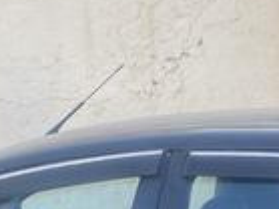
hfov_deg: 16.2
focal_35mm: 122
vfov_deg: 11.7
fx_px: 982
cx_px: 118
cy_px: 300
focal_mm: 4.25
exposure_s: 1/317
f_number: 1.8
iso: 32
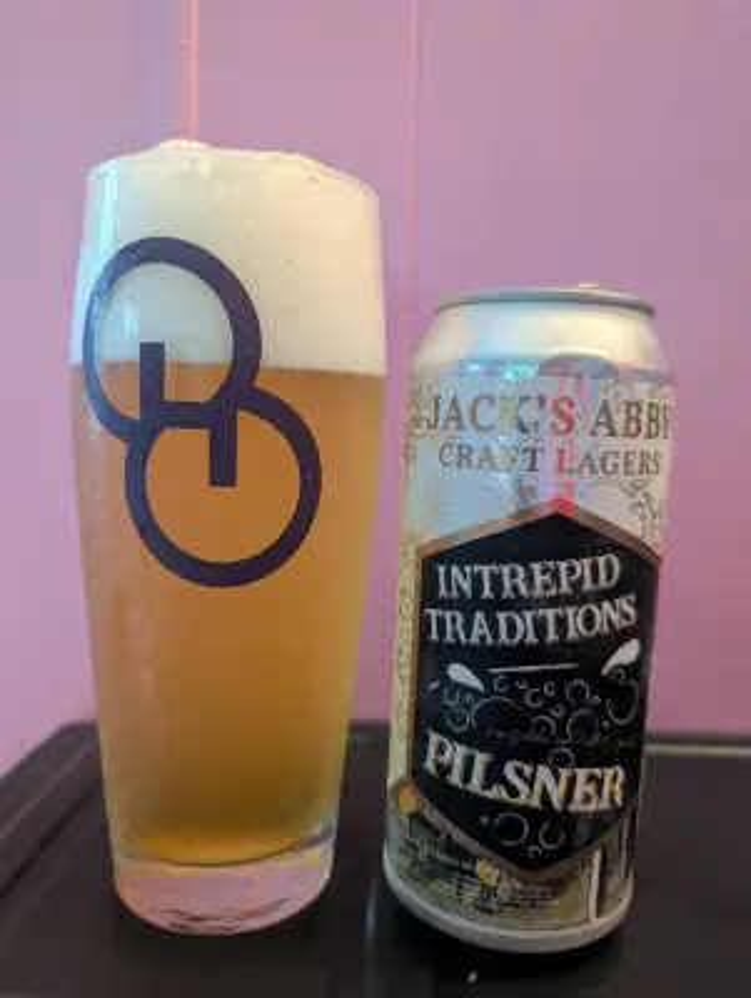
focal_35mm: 24
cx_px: 376
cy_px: 499
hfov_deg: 56.9
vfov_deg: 71.5
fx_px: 693
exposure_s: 1/24
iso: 335
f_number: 1.68
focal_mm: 6.9
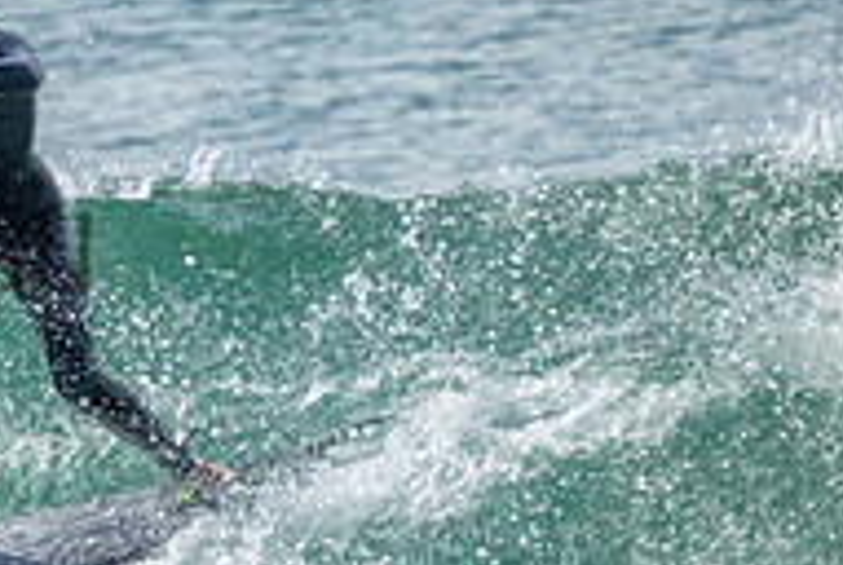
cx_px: -375
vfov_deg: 0.6
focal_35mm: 2425
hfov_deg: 0.8
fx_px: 56873
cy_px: 192
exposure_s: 1/1000
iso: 2000
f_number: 11
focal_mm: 800
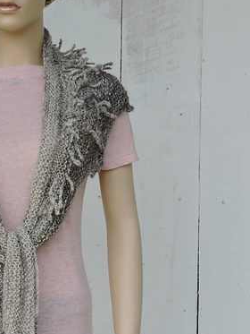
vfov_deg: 11.0
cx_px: 95
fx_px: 1732
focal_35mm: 180
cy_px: 190
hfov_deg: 8.3
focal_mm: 18.8
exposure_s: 1/320
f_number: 4.8
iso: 100
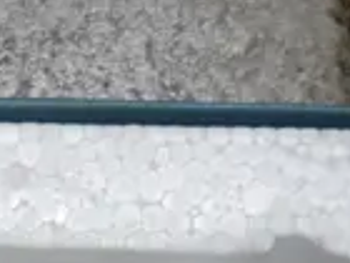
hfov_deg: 5.2
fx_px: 3549
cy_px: 700
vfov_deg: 4.1
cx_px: -925
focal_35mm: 351
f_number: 5.6
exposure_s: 1/60
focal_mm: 24
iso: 250
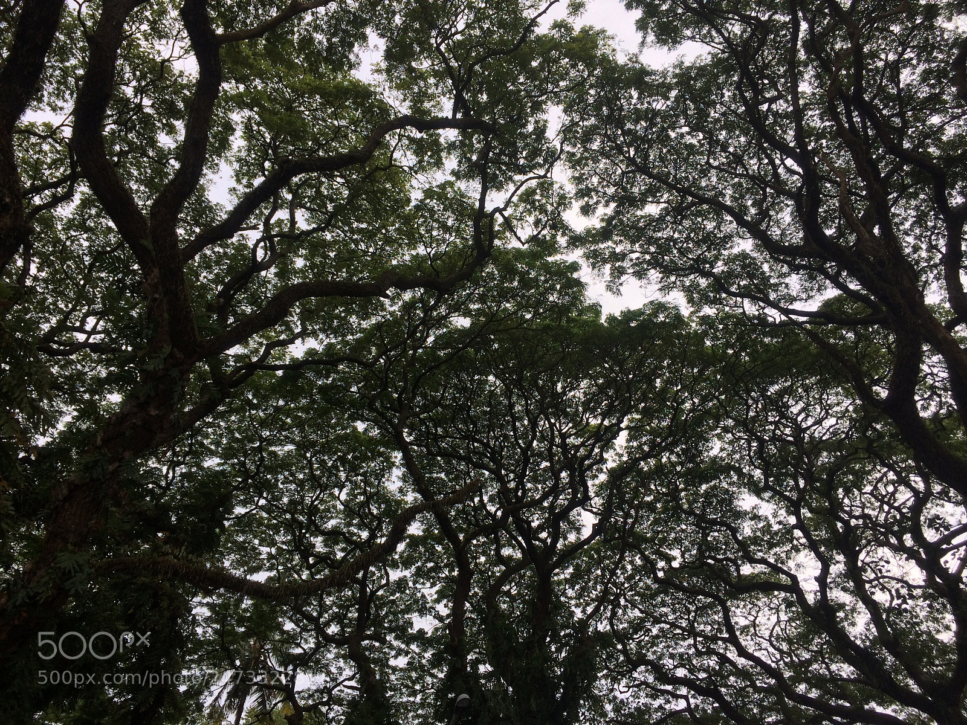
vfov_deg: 48.2
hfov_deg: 61.7
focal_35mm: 29
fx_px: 810
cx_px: 484
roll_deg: +2.7
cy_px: 362
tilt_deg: +44.1
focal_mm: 4.15
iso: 32
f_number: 2.2
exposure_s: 1/707
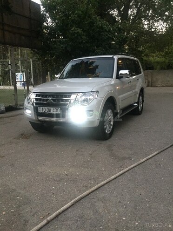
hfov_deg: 48.2
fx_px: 193
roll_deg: +1.6
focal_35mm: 29
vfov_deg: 61.7
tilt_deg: -9.9
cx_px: 86
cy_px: 116
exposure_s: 1/25
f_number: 2.2
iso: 250
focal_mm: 4.15
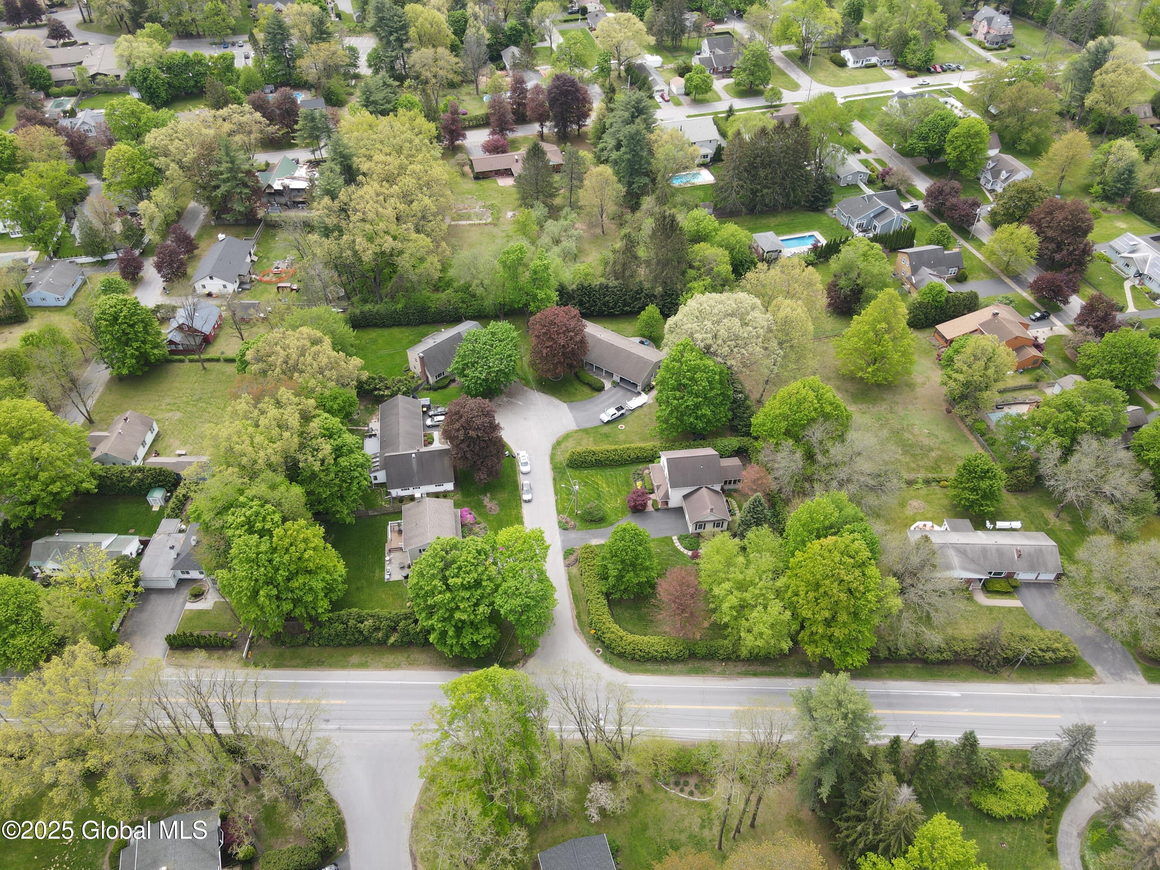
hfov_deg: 71.6
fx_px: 804
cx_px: 580
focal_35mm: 24
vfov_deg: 56.8
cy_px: 435
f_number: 2.8
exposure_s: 1/200
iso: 100
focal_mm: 4.5
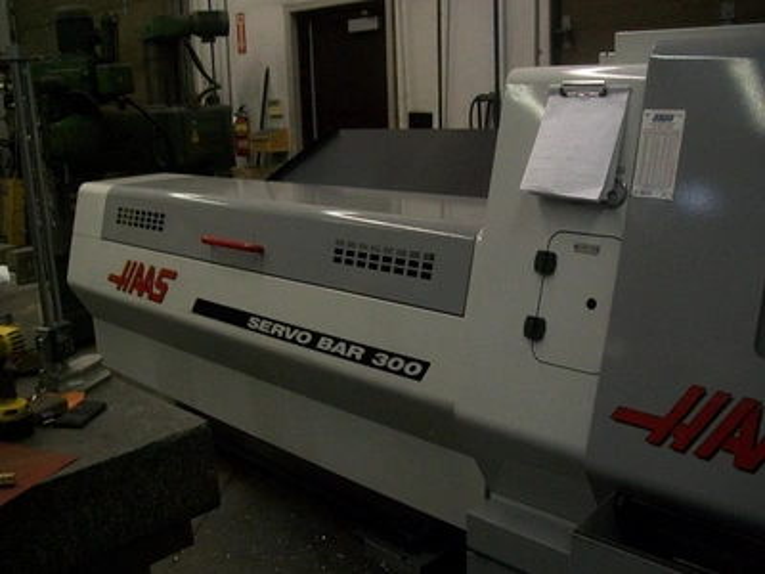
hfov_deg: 51.4
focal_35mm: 36
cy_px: 287
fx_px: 796
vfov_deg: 39.7
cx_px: 382
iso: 160
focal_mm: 6
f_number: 2.7
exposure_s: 1/60
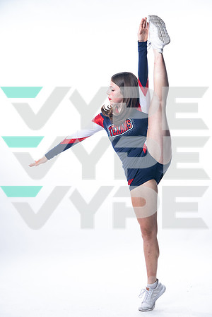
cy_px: 158
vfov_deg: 24.8
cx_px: 106
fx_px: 724
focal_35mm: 82
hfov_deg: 16.7
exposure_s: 1/250
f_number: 5.6
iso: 200
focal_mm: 82
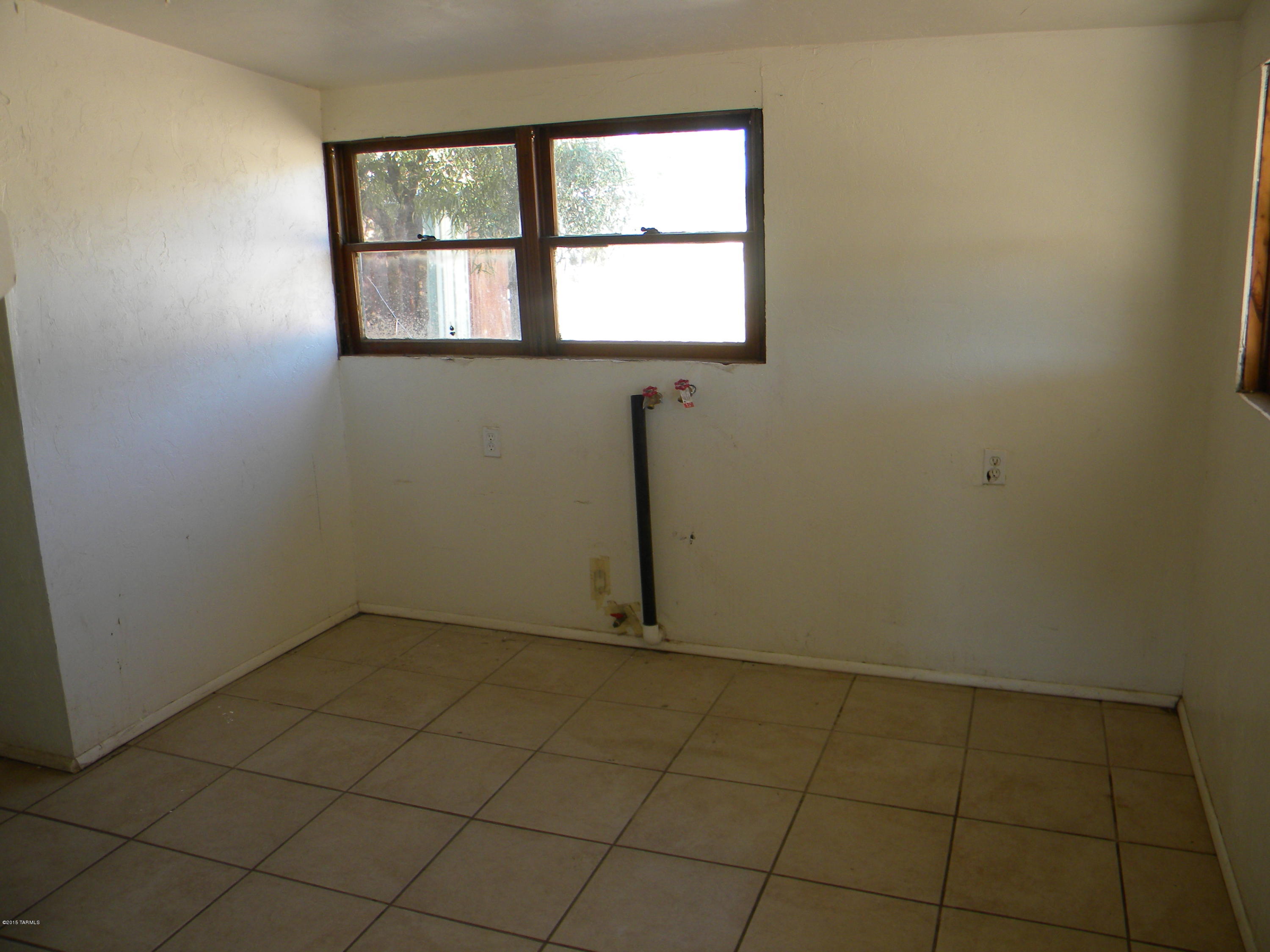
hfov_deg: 63.4
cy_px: 476
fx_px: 1027
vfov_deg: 49.7
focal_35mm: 28
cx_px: 635
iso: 90
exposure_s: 1/55
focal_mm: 5
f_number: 3.5
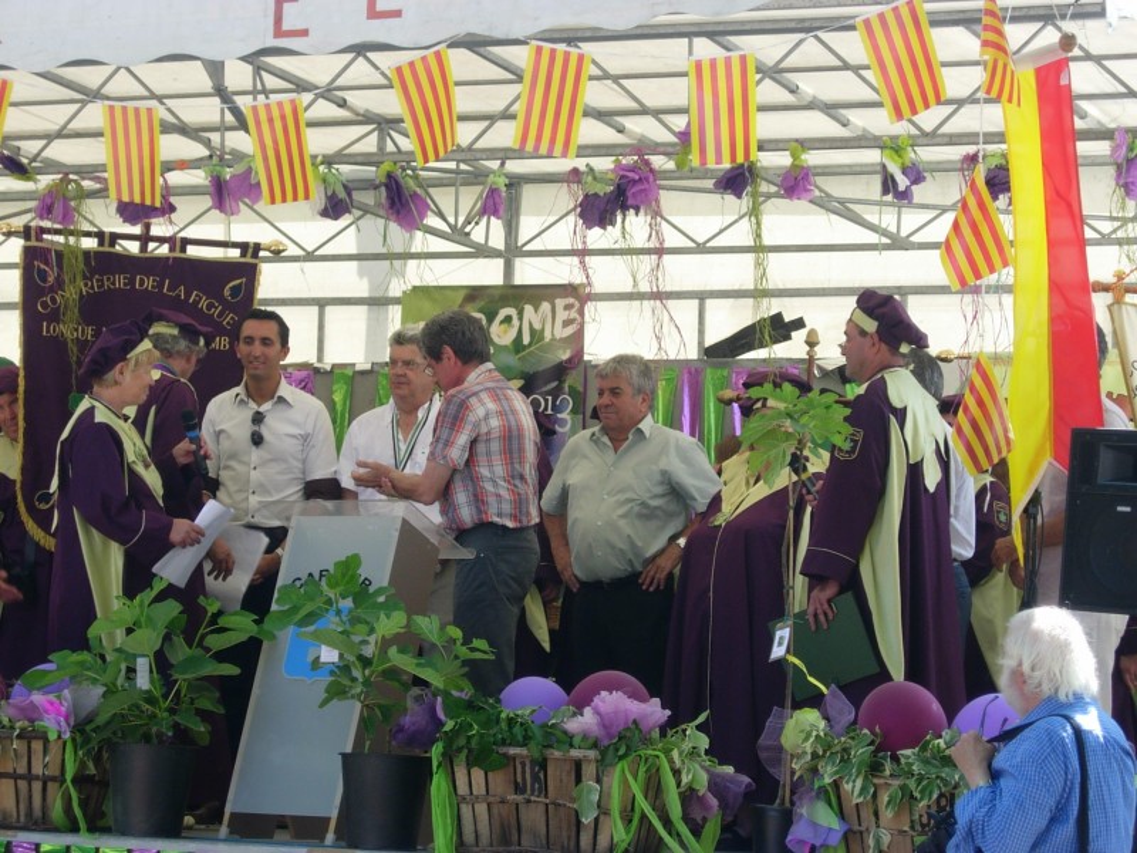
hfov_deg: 17.4
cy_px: 426
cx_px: 568
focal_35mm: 113
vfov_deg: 13.1
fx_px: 3712
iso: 64
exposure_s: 1/87.9
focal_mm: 23.4
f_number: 4.9
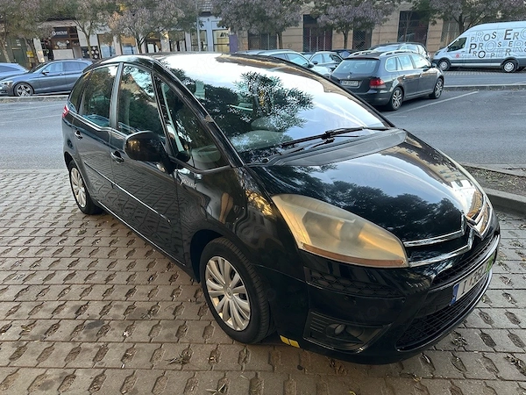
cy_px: 198
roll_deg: +1.6
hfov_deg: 71.6
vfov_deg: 56.8
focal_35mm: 24
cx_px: 263
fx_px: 365
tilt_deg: -21.7
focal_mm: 6.86
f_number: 1.78
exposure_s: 1/121
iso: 125
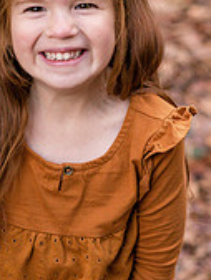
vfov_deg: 9.1
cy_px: 91
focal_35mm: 218
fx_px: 1770
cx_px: 58
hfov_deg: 6.8
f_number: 3.5
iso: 1250
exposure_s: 1/400
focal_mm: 85
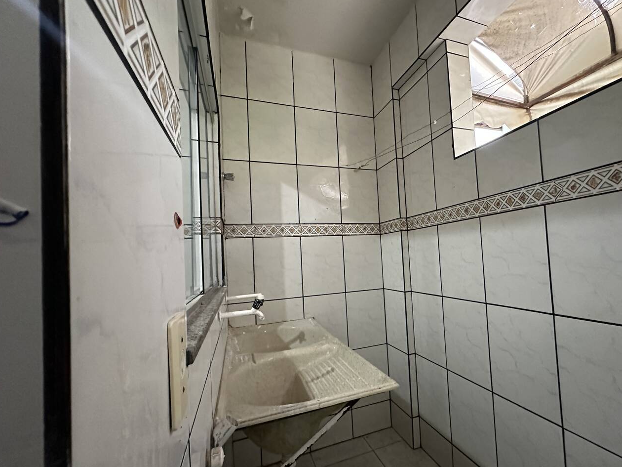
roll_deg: +2.2
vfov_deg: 78.0
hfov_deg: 94.0
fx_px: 287
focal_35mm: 16
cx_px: 350
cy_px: 246
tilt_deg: +2.2
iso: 1000
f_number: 2.2
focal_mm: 2.22
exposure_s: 1/60
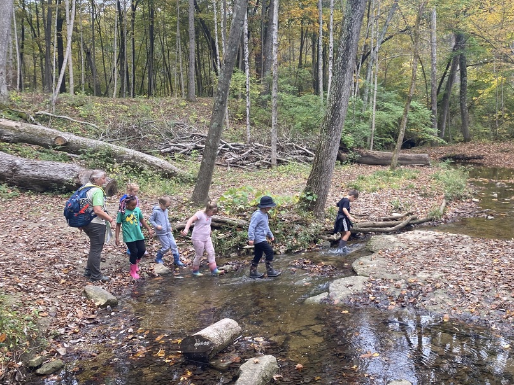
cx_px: 324
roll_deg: +2.0
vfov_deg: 42.9
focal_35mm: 33
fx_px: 490
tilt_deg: -4.6
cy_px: 172
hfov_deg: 54.7
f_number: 1.8
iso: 32
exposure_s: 1/171
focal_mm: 4.25
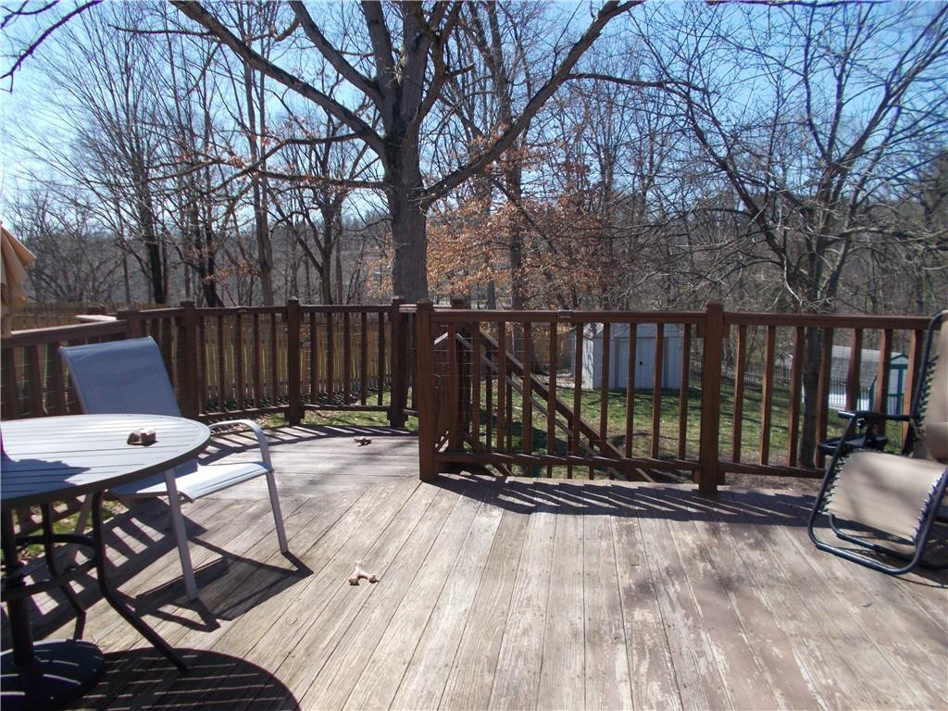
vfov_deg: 53.1
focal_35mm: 26
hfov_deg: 67.3
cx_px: 474
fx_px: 712
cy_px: 356
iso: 80
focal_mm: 4.6
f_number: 8
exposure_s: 1/100
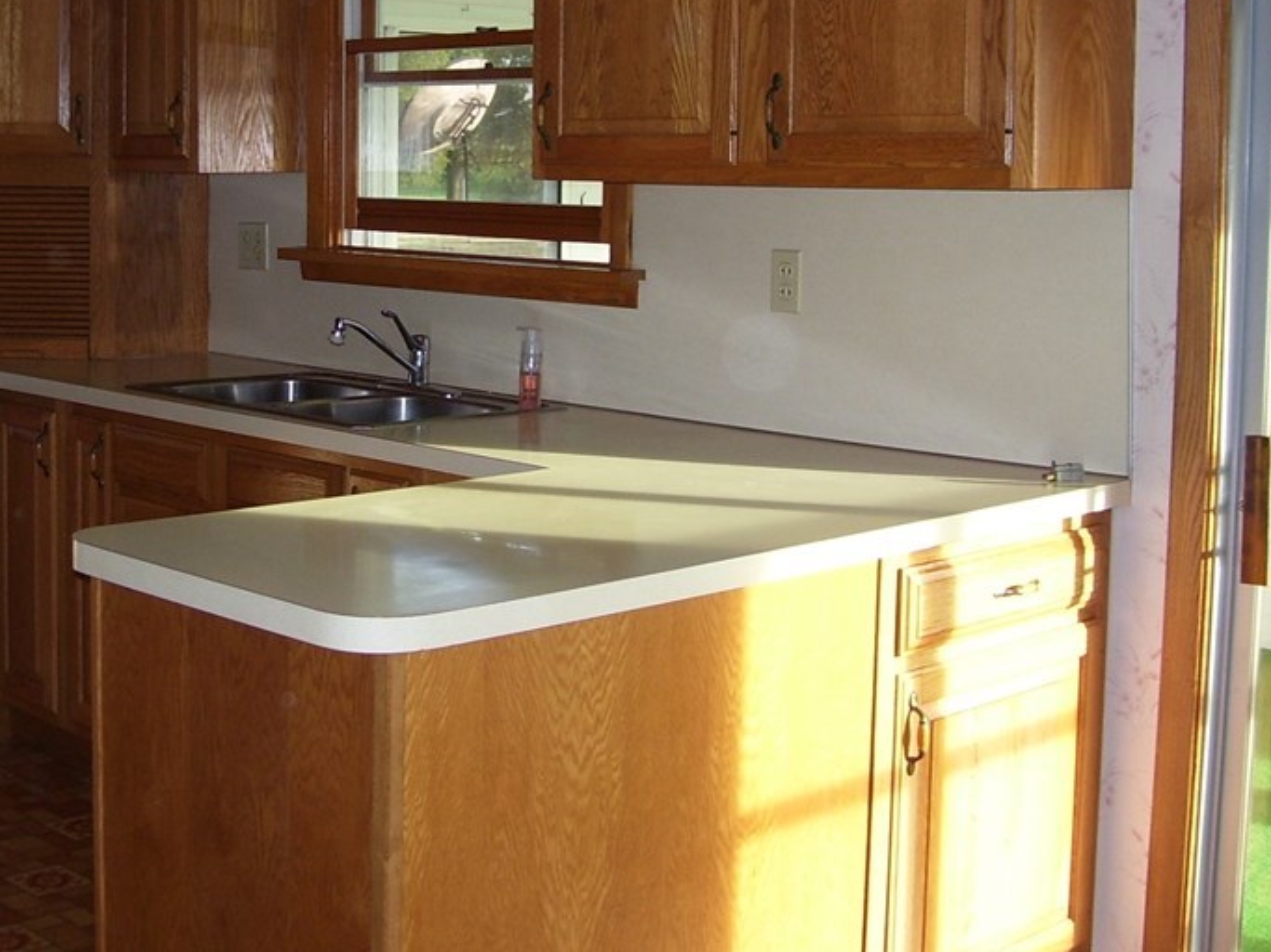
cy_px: 303
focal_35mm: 54
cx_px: 342
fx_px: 1982
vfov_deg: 26.8
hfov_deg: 34.9
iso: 100
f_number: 2.7
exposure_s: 1/60
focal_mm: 6
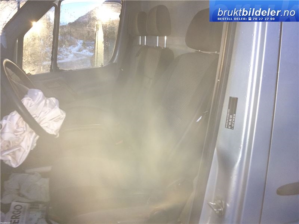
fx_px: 250
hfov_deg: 61.7
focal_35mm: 29
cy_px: 112
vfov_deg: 48.2
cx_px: 150
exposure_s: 1/30
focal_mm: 4.15
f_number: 2.2
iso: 200
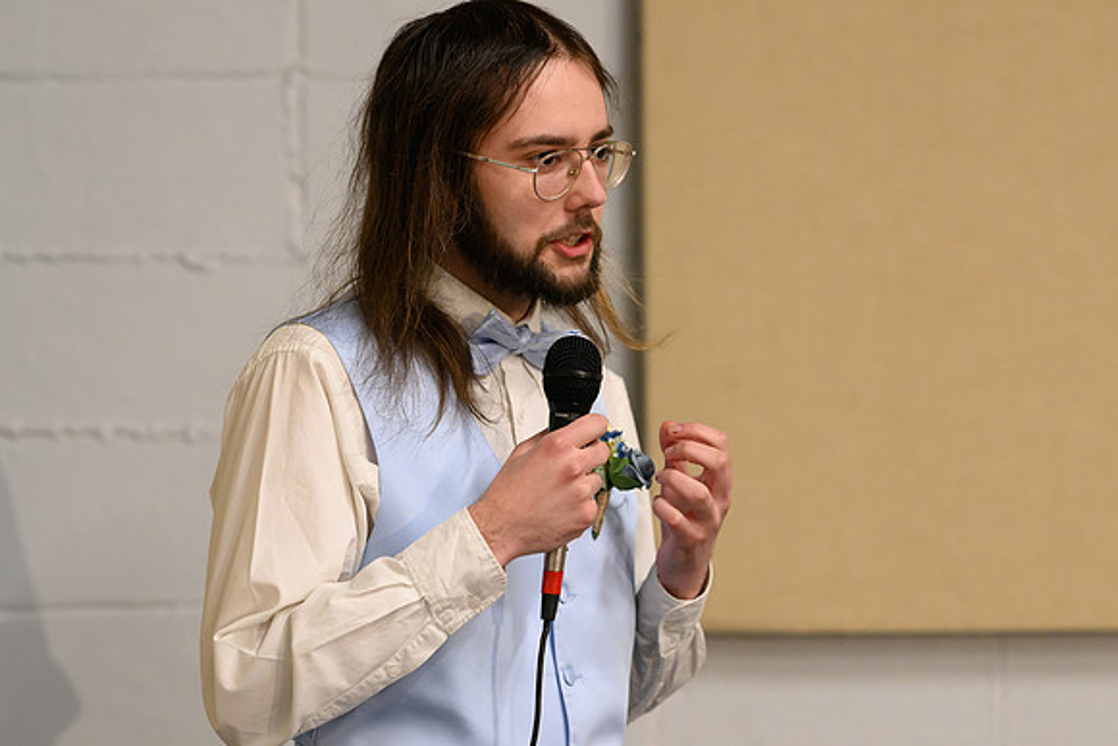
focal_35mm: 135
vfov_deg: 10.2
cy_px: 373
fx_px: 4193
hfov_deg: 15.2
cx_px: 559
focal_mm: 135
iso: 5000
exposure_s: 1/200
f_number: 3.2
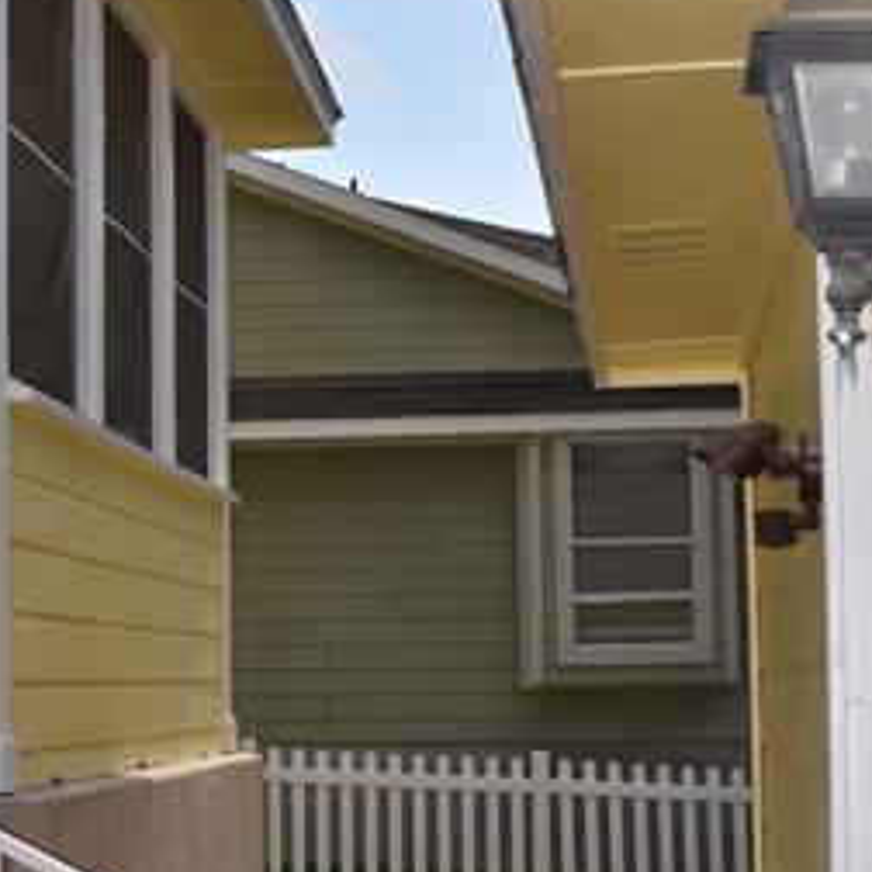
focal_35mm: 70
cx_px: 69
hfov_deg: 23.9
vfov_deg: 24.6
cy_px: 502
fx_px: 1995
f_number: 11
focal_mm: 18
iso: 100
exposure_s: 1/200
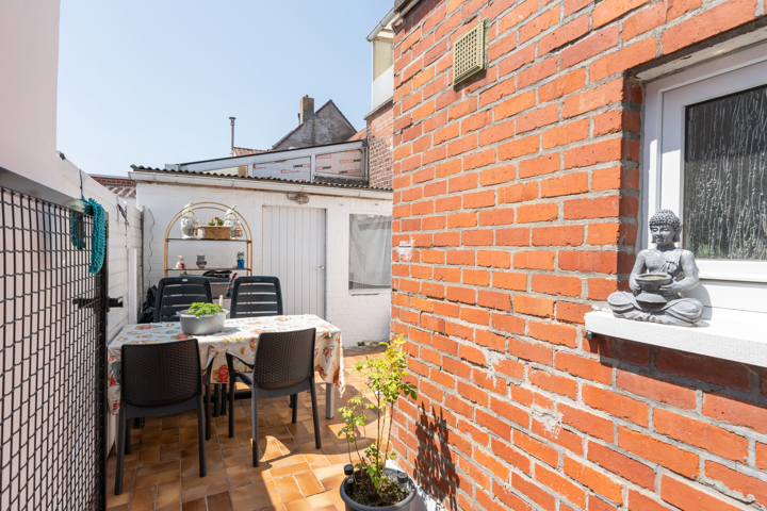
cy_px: 256
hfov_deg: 86.9
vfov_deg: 64.6
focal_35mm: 19
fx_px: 405
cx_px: 384
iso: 800
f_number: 11
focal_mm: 19
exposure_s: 1/500
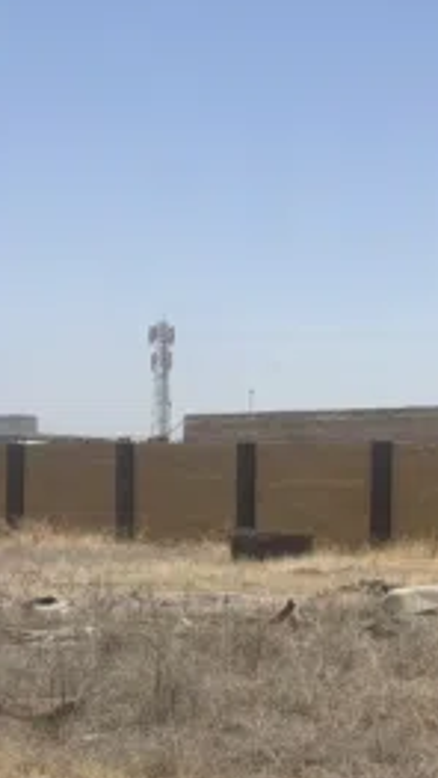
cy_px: 491
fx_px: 1424
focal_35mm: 69
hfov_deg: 16.5
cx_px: 577
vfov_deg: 30.4
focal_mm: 5.96
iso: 50
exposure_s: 1/5348
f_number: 1.6
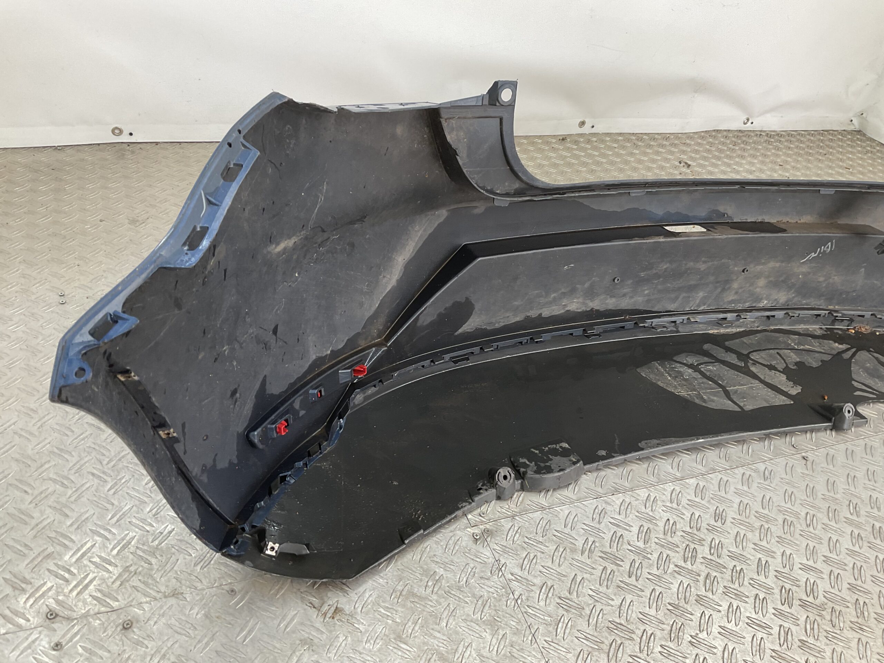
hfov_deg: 61.7
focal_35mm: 29
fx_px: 741
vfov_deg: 48.2
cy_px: 332
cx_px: 442
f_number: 1.8
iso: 32
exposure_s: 1/100
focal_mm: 3
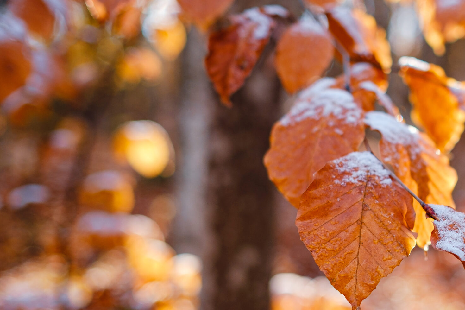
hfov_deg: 32.0
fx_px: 788
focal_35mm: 61
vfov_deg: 22.1
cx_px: 372
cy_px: 213
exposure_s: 1/500
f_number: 2
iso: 250
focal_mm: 23
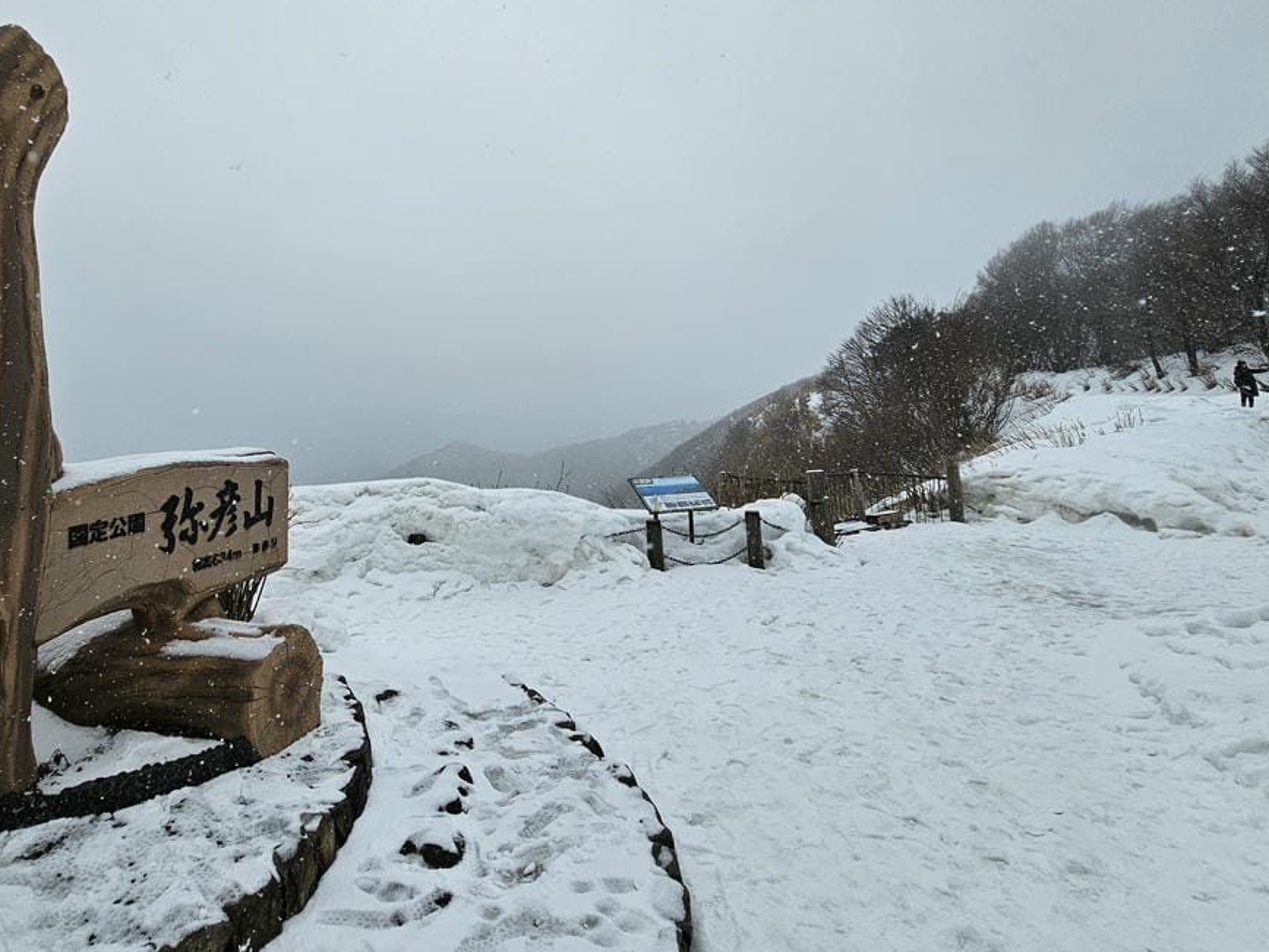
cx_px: 473
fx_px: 660
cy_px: 335
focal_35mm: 18
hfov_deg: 86.0
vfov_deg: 70.0
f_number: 2.2
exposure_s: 1/1989
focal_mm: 2.2
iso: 50
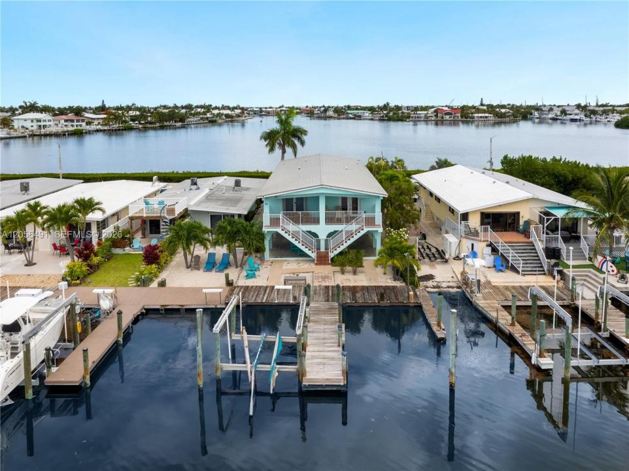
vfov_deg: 56.8
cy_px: 236
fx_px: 436
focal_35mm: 24
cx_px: 314
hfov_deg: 71.6
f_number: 11
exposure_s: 1/100
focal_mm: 12.29
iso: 110
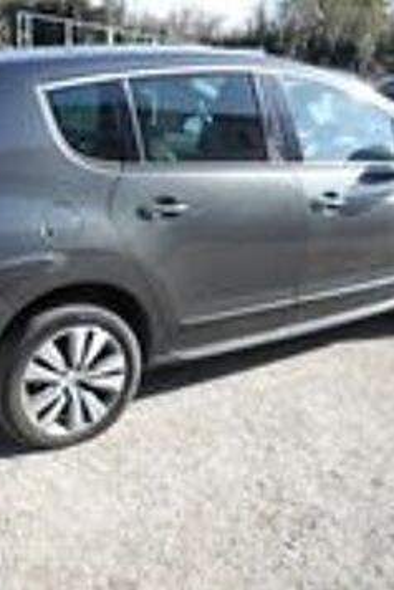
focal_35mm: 35
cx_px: 132
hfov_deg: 37.5
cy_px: 296
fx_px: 575
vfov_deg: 54.4
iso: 80
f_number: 2.5
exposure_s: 1/500
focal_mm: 4.5
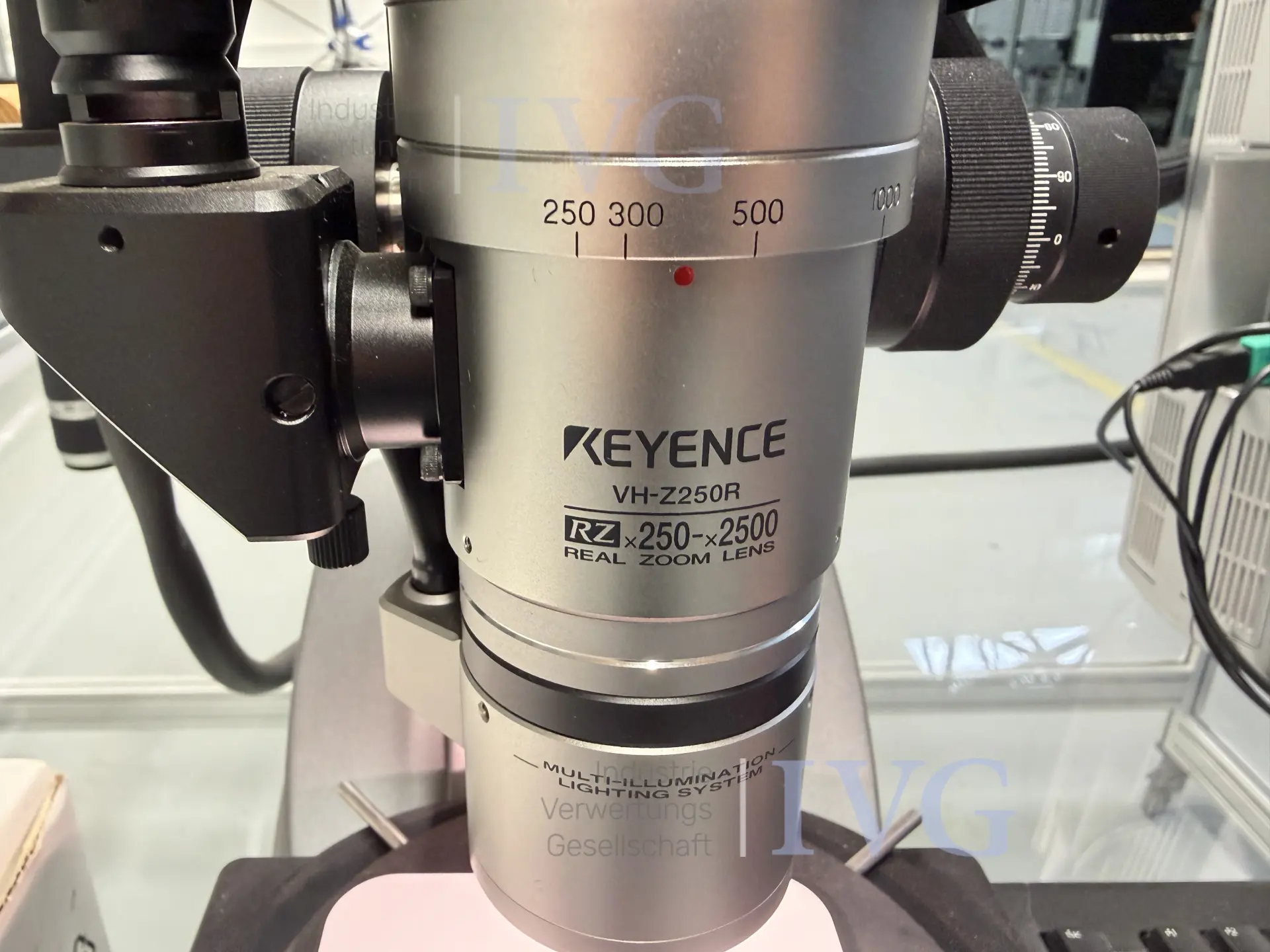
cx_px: 635
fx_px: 954
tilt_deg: -24.1
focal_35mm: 26
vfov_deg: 53.1
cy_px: 476
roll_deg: +1.8
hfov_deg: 67.3
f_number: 2.2
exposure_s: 1/50
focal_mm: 2.22
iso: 400
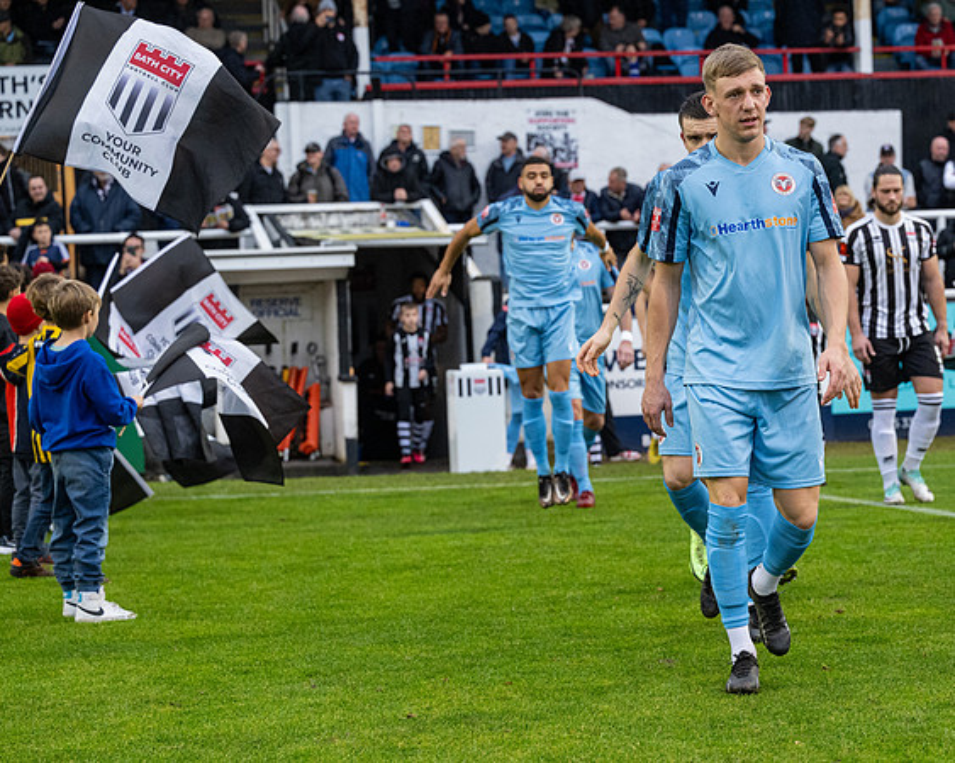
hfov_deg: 18.9
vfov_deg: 15.3
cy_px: 417
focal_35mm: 101
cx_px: 733
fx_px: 2849
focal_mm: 70
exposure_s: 1/500
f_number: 4
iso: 2000
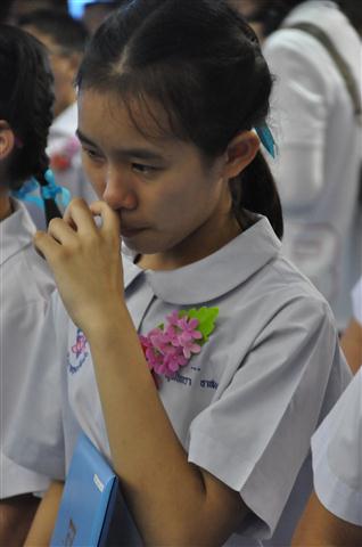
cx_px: 181
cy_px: 274
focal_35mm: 158
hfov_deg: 8.7
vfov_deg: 13.1
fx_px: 2386
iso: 3200
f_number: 5.6
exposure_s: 1/80
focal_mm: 105
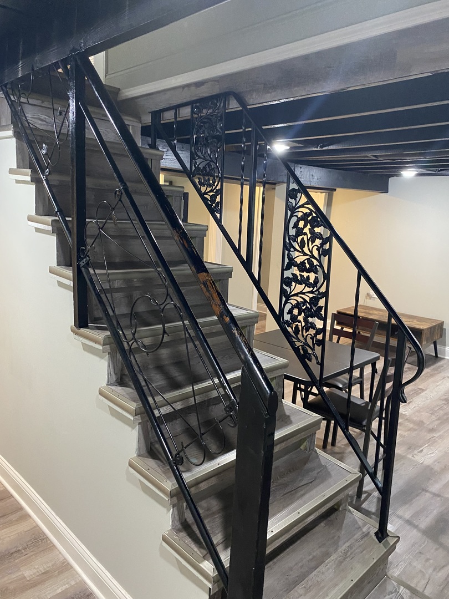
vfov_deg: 67.3
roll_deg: -2.9
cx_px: 224
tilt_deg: -11.2
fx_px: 450
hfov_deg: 53.1
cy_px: 300
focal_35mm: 26
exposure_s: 1/60
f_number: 1.8
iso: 500
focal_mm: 4.25
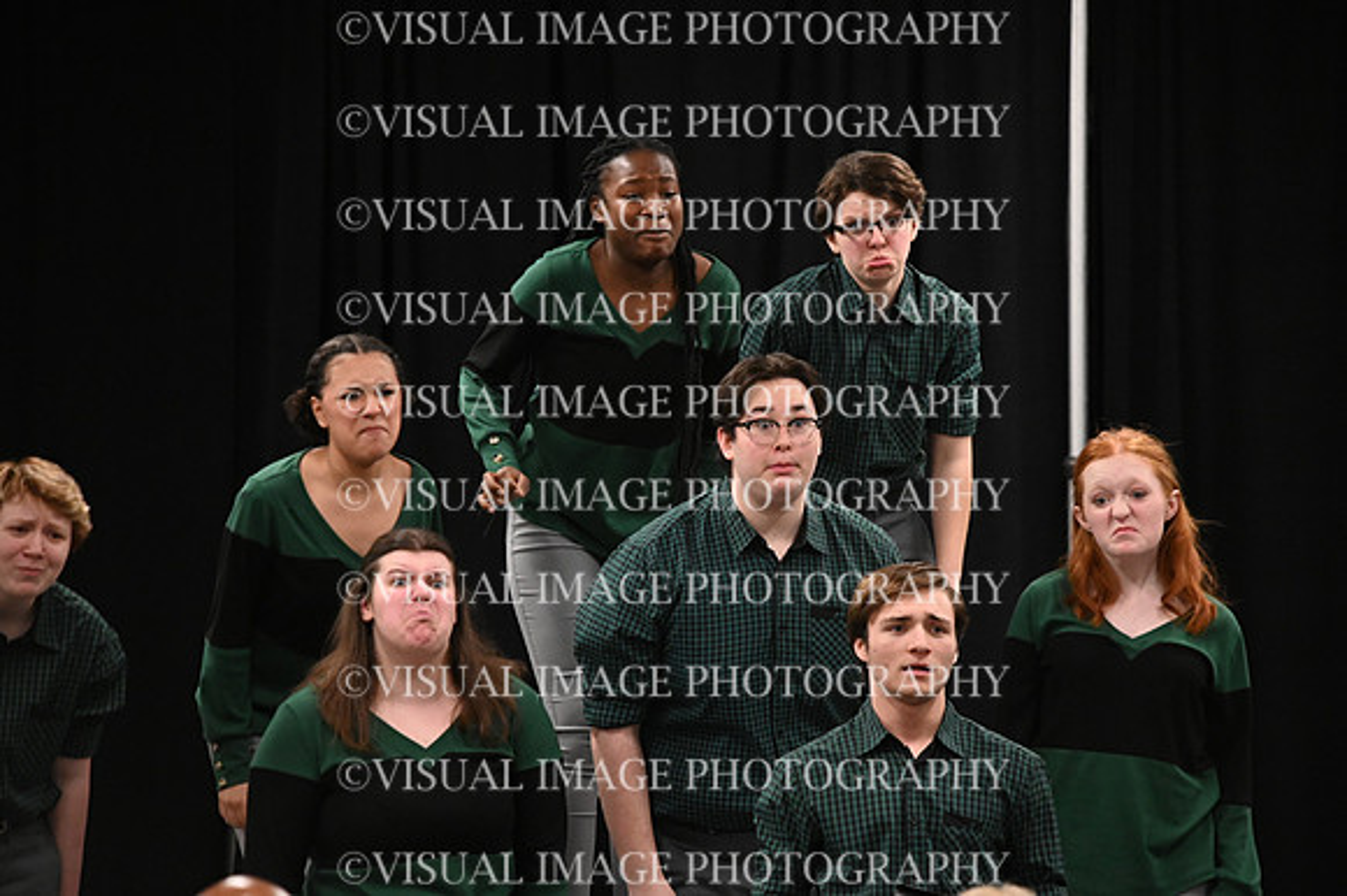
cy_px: 448
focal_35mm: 270
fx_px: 10096
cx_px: 674
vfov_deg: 5.1
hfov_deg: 7.6
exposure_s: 1/320
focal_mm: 270
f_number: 6
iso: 10000
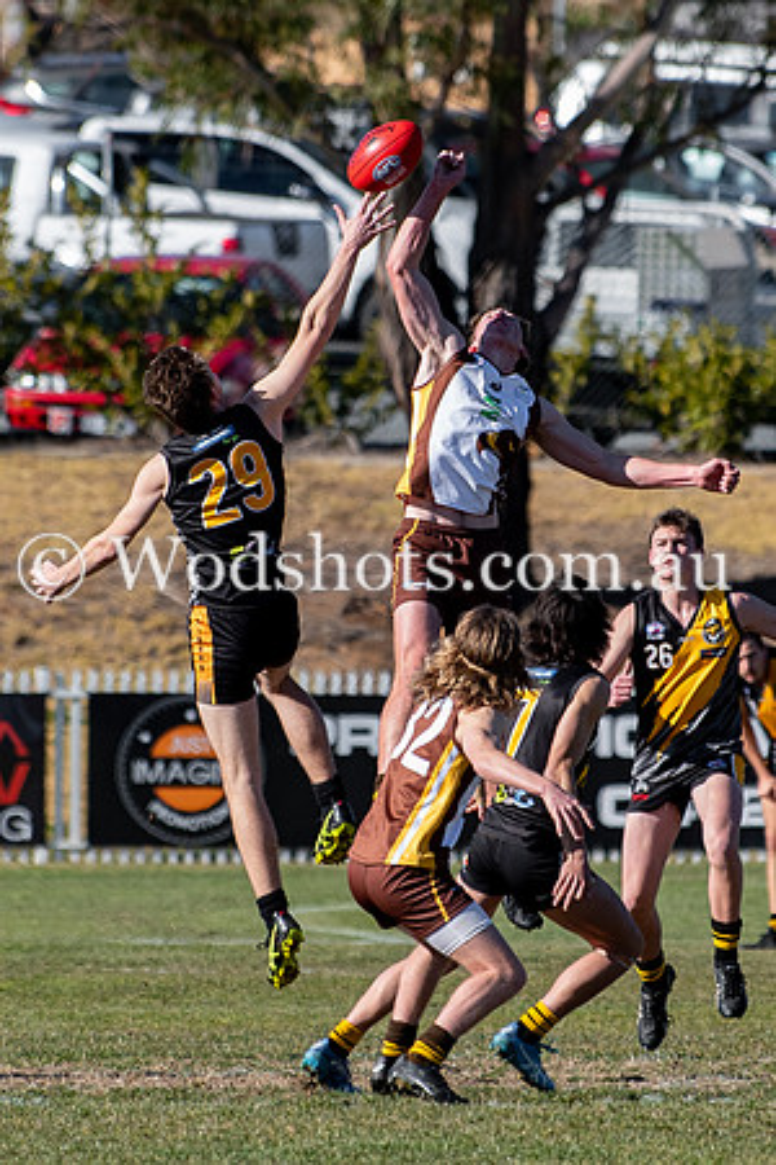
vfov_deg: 2.4
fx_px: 27820
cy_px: 556
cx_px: 453
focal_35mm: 860
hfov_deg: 1.6
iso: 220
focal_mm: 200
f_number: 3.2
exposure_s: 1/2500
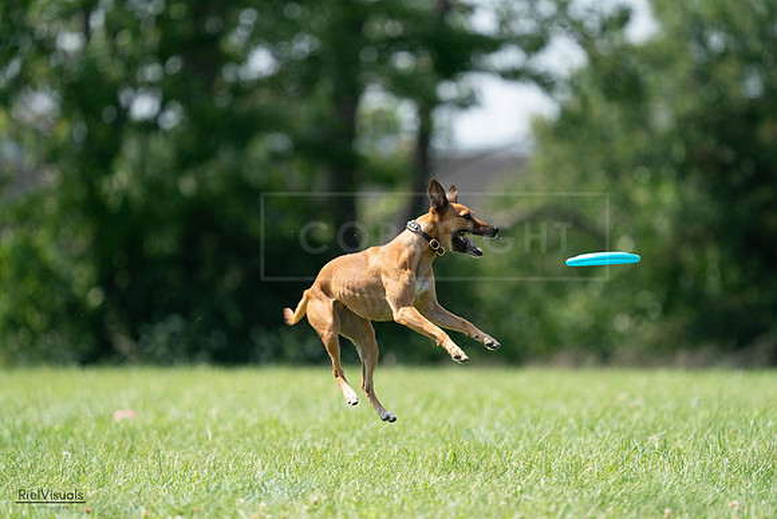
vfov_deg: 3.3
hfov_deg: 5.0
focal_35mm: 411
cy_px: 260
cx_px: 388
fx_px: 8872
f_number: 6.3
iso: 2000
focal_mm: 411
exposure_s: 1/4000
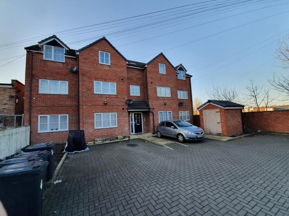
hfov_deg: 106.2
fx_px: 109
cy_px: 108
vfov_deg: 89.9
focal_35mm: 13
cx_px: 144
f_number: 2.2
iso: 50
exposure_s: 1/204
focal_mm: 1.8
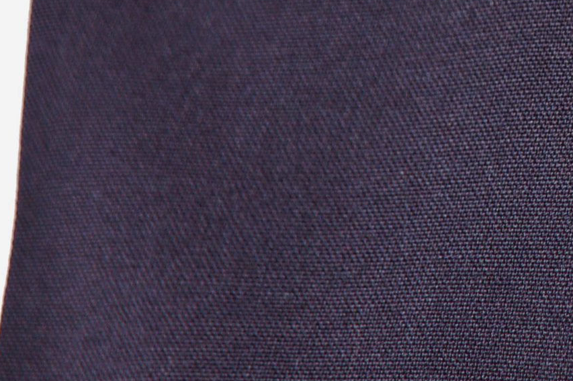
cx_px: 680
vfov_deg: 3.0
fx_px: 7251
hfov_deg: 4.5
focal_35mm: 456
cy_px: -22
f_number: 5.6
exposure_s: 1/100
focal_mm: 120
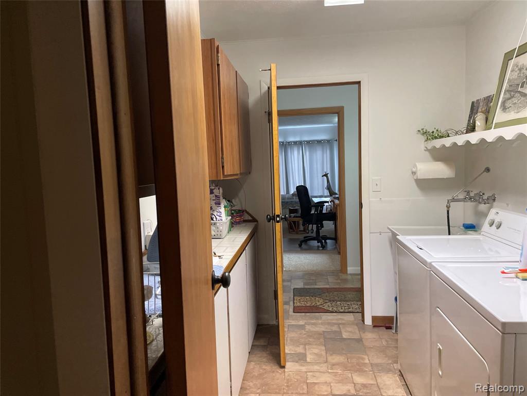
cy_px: 198
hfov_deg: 67.3
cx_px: 264
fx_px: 396
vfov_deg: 53.1
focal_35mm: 26
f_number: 1.6
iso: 320
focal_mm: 4.2
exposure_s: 1/60
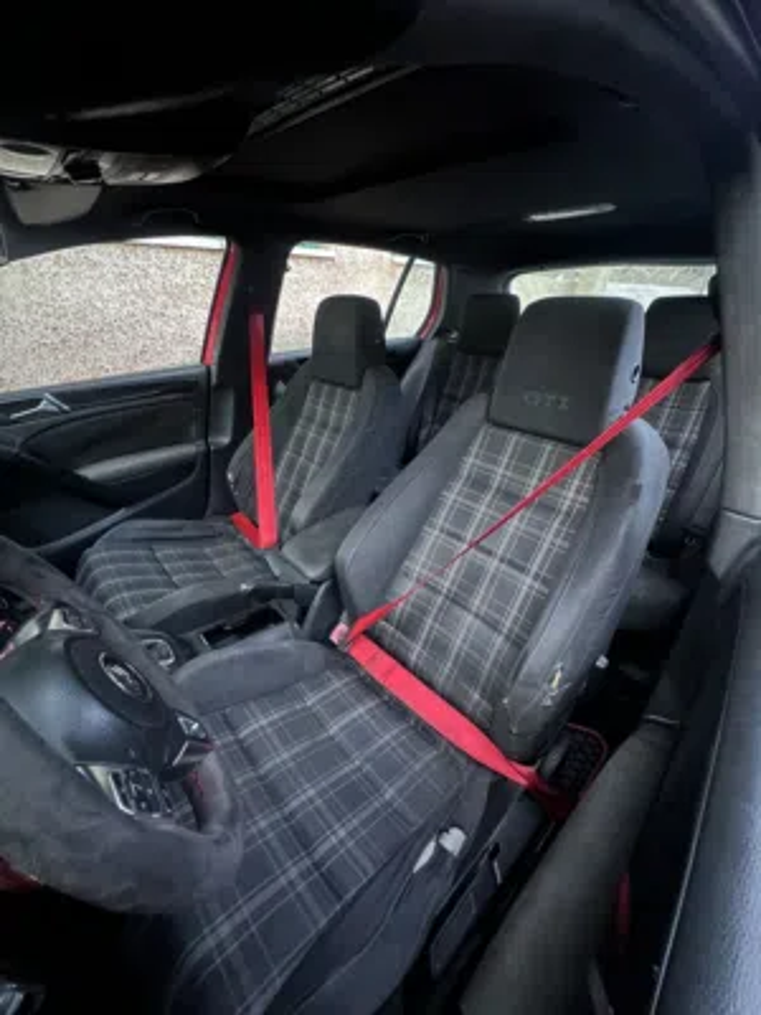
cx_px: 380
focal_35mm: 14
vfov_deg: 102.1
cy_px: 508
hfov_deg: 85.7
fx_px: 410
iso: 1250
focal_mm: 2.22
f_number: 2.2
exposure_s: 1/12
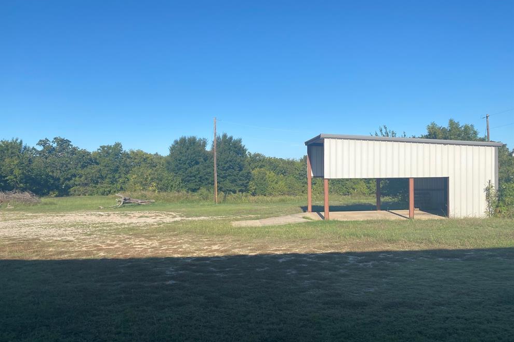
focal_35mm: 28
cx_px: 249
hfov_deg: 65.5
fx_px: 400
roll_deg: +1.1
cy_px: 189
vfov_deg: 46.3
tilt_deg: -0.9
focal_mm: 4.25
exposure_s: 1/2688
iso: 32
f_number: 1.8
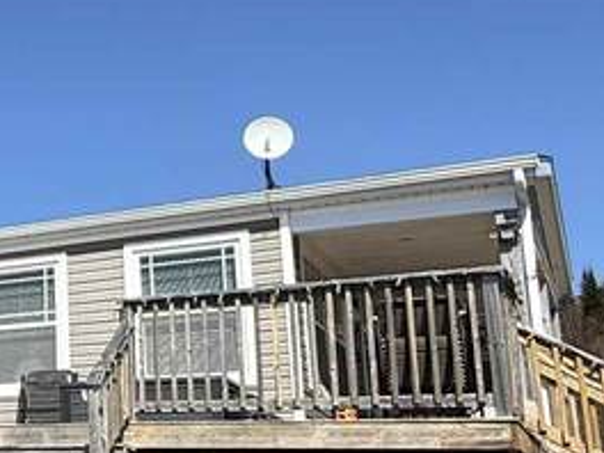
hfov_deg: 22.1
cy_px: 295
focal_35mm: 68
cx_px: -371
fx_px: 1187
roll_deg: -3.6
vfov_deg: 21.5
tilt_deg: +13.1
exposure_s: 1/2506
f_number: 2.2
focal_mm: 2.22
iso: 50
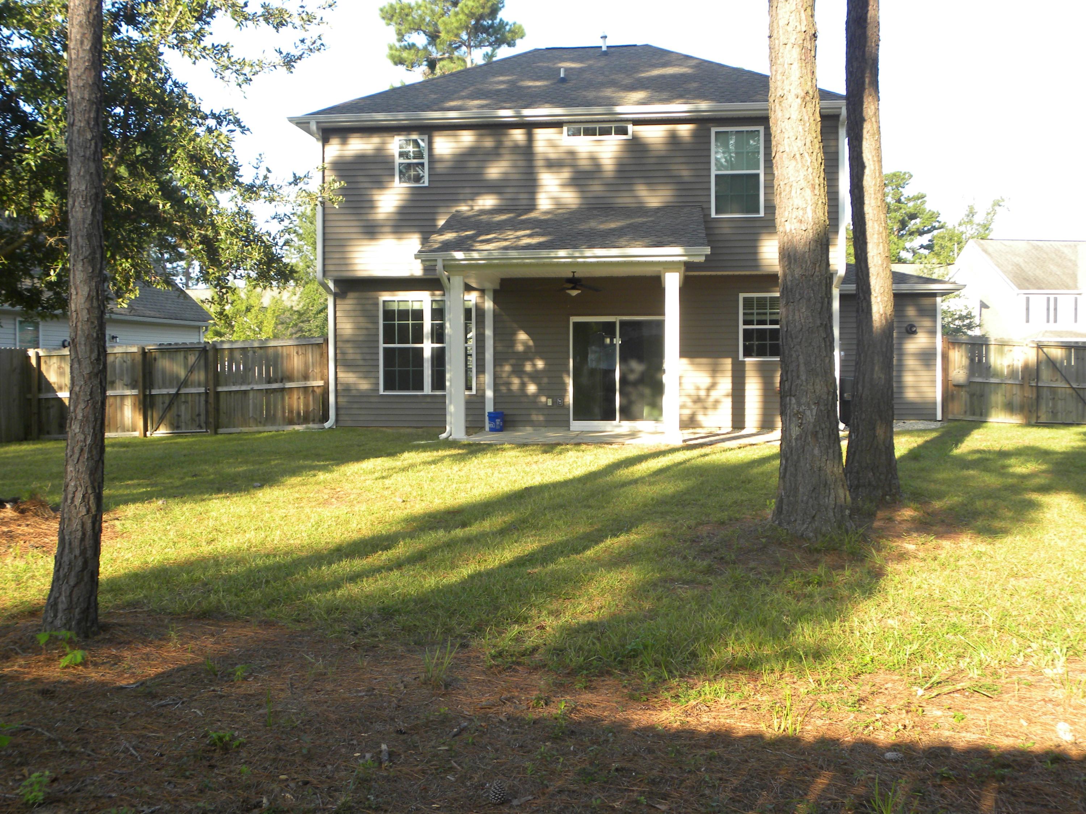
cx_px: 543
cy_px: 407
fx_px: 1161
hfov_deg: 50.1
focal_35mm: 37
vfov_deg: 38.7
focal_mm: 6.6
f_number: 3.5
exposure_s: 1/129
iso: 64
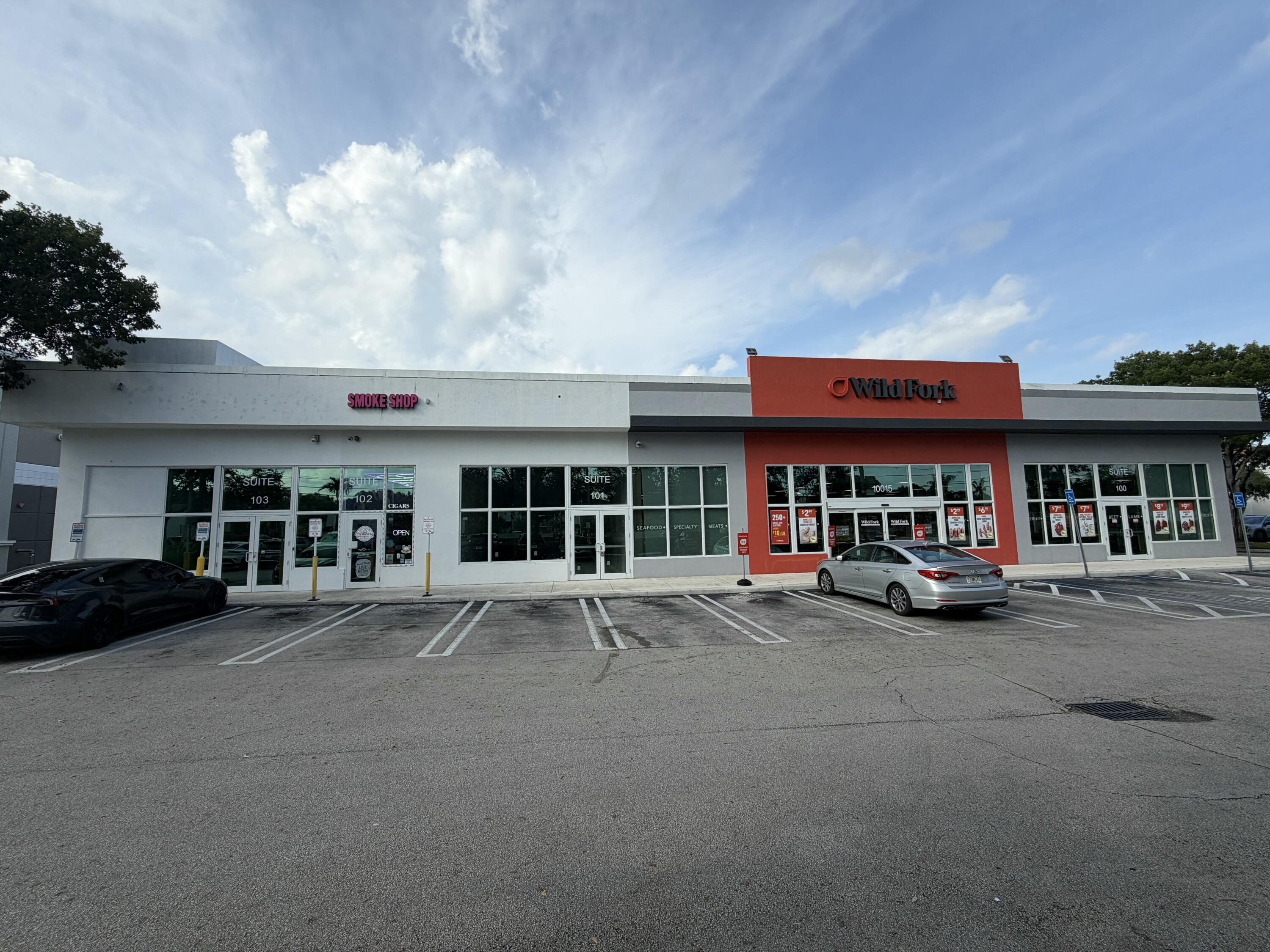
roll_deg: +1.4
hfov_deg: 102.1
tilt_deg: +5.0
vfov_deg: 85.7
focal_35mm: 14
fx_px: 514
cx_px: 635
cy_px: 476
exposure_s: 1/830
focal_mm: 2.22
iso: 20
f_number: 2.2
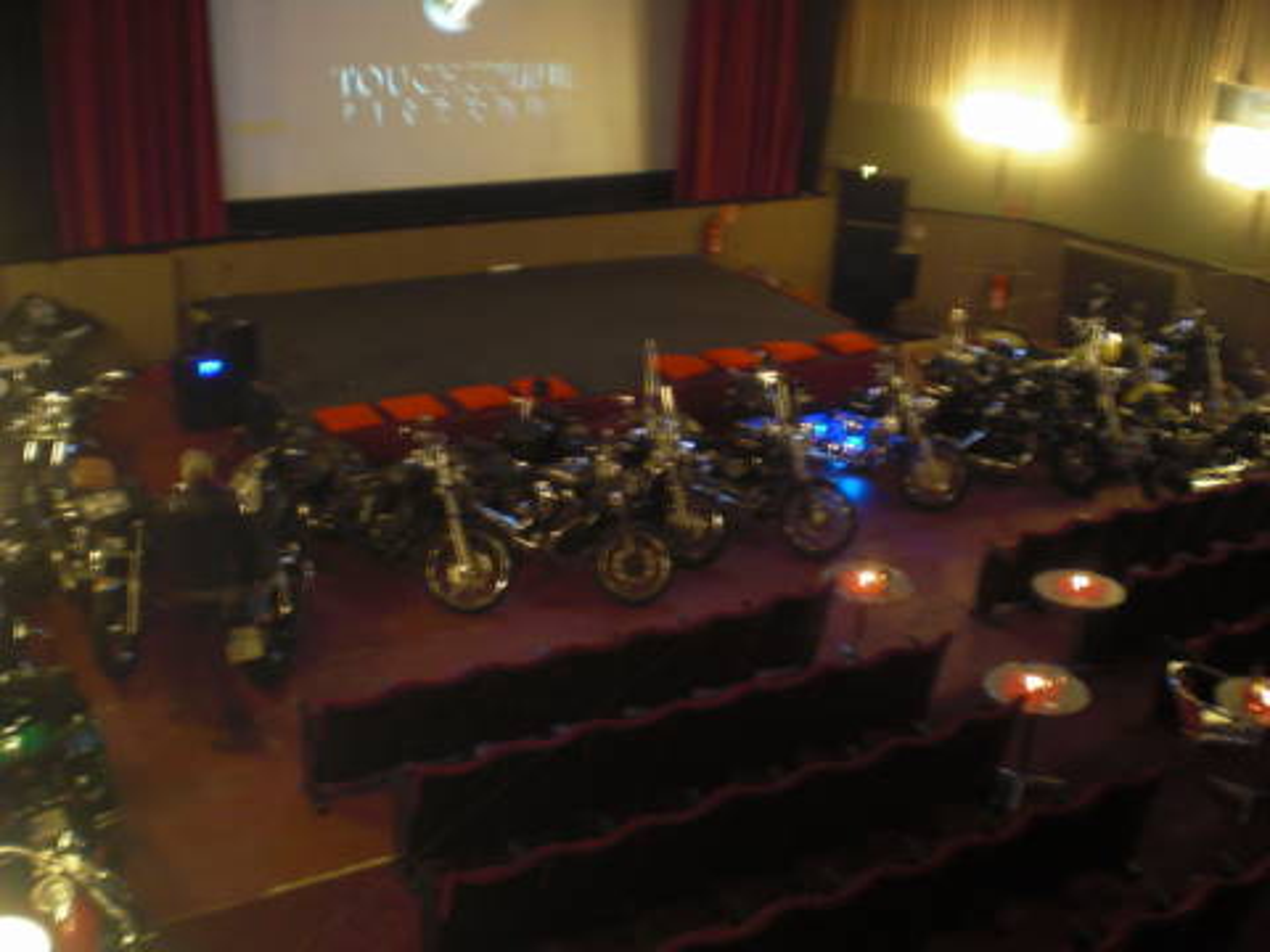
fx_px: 1394
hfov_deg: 49.0
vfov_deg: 37.7
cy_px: 476
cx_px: 635
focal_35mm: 38
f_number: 3.1
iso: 200
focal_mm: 6.3
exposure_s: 1/2
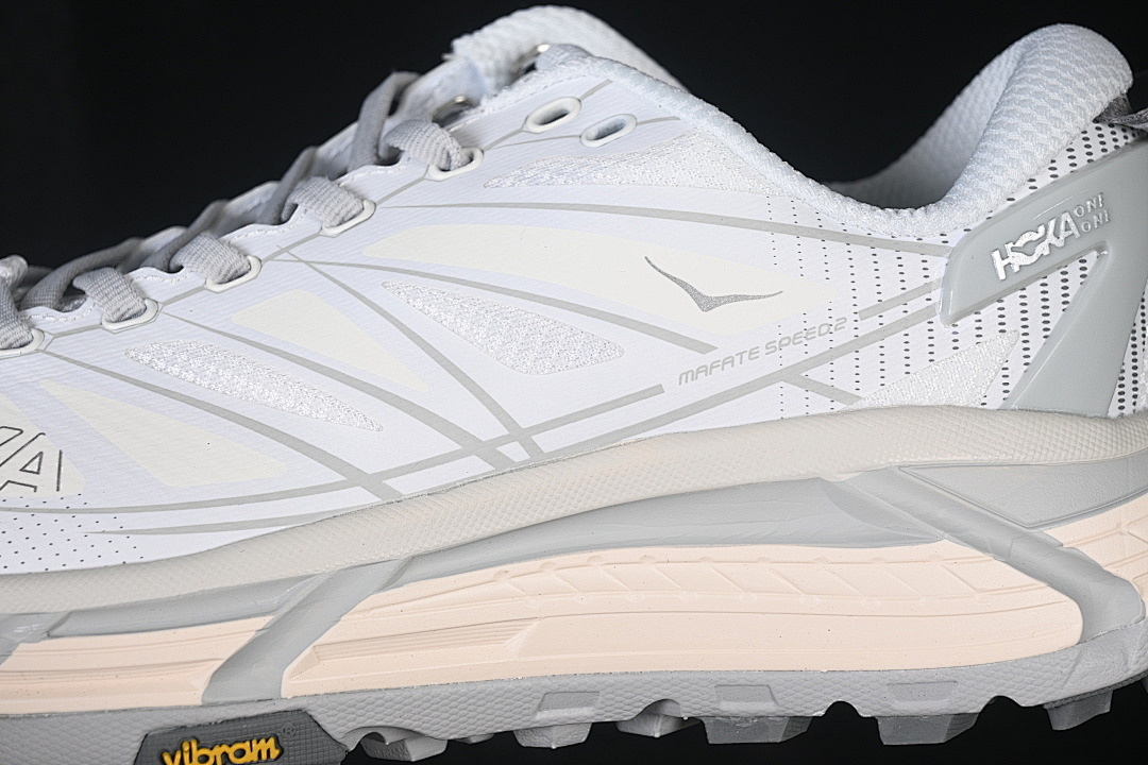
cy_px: 382
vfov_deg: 18.2
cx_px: 574
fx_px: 2391
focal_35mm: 75
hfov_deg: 27.0
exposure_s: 1/80
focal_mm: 50
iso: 160
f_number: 7.1
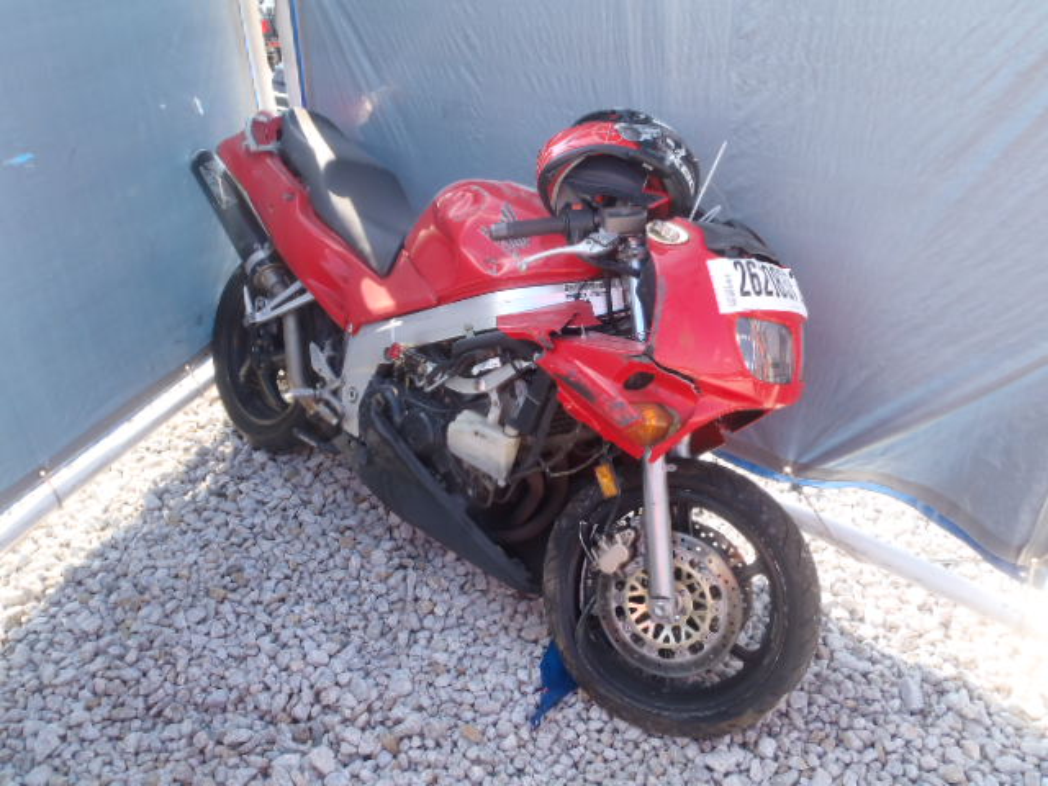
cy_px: 393
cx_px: 524
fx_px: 848
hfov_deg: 63.4
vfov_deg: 49.7
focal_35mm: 28
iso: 80
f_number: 4.5
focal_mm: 5
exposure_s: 1/80
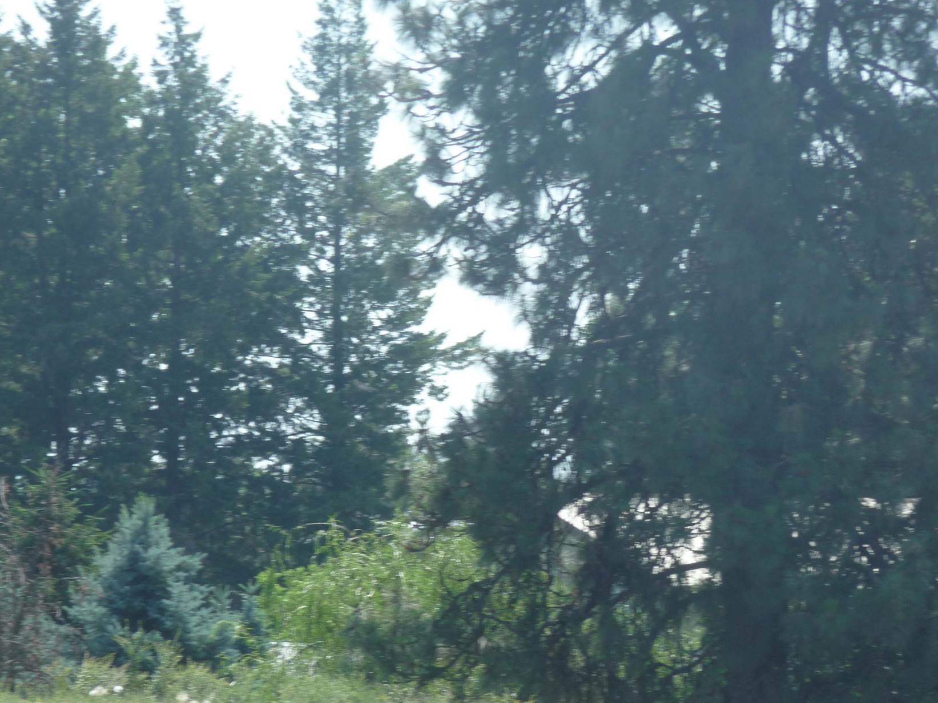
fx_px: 9456
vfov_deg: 4.3
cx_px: 379
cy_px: 424
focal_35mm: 349
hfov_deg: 5.7
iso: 100
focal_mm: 47
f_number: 4.9
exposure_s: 1/320
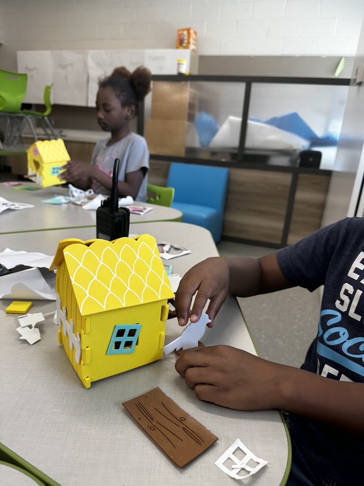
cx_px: 182
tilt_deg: -17.4
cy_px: 243
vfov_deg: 71.6
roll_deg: -2.7
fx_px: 336
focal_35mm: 24
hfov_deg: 56.8
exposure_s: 1/120
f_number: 1.78
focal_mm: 6.86
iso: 100
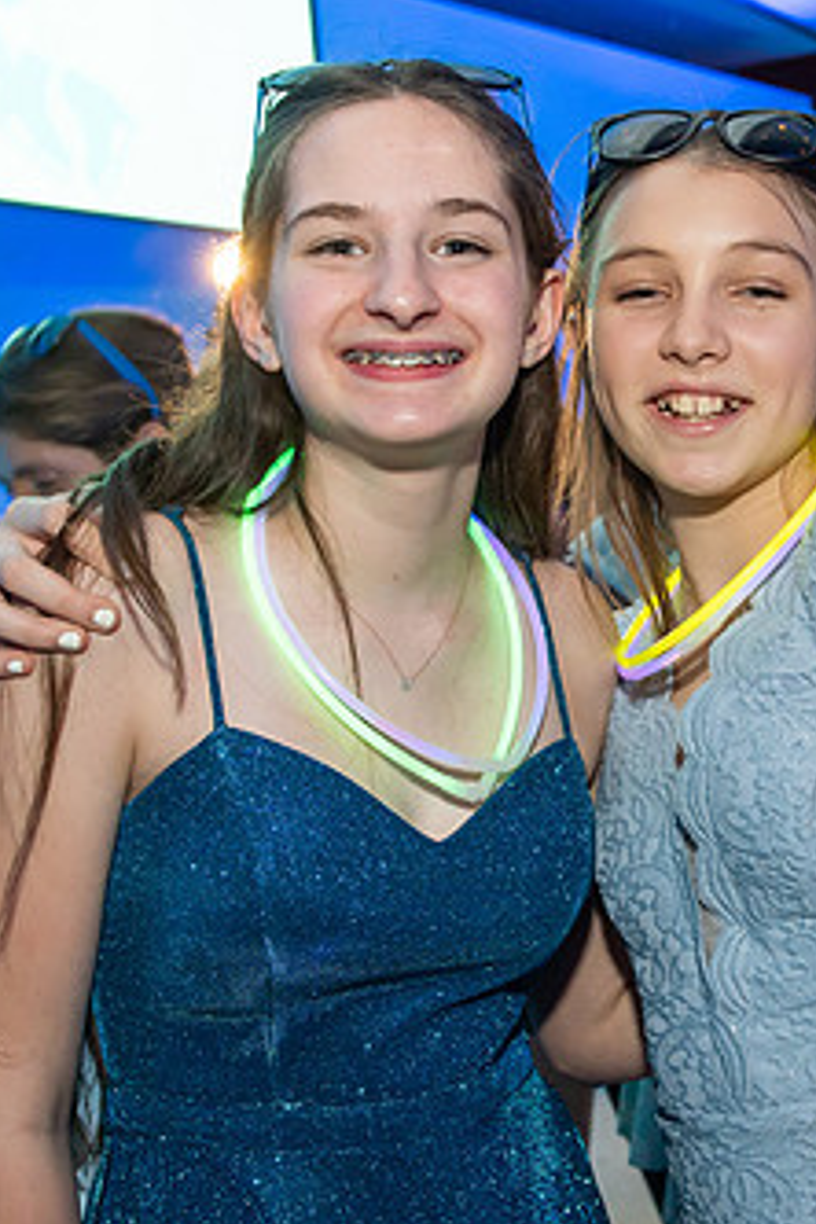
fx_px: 1734
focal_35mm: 51
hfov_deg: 26.0
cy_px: 637
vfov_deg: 38.9
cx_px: 653
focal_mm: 24
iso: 2000
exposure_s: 1/60
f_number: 4
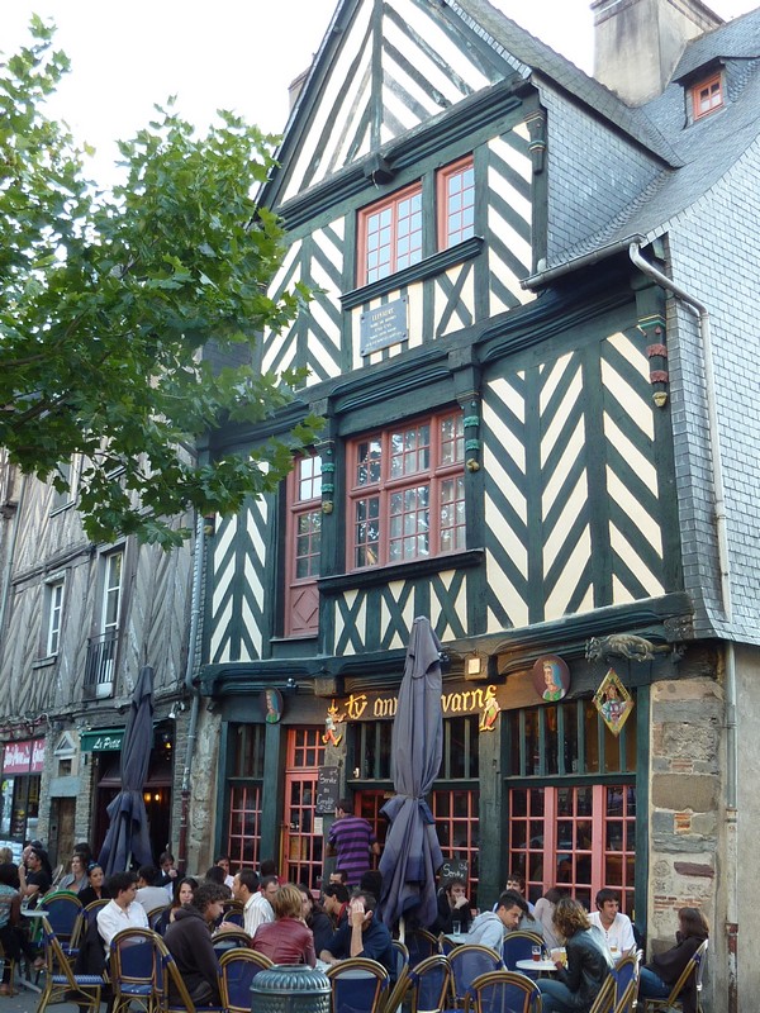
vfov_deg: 45.8
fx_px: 1200
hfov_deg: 35.1
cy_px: 506
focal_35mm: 41
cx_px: 380
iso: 125
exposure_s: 1/30
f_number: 3.4
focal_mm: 4.7
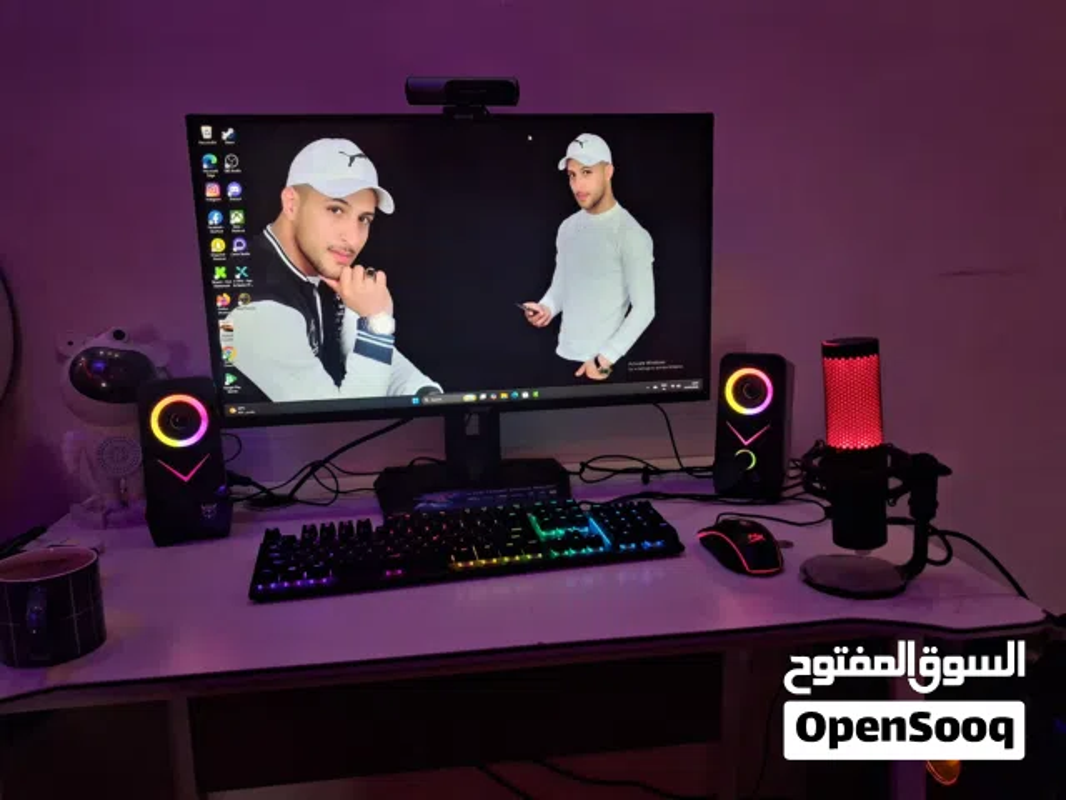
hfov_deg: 65.3
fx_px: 831
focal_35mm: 27
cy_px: 400
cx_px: 533
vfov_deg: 51.4
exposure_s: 1/100
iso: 400
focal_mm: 4
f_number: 1.8
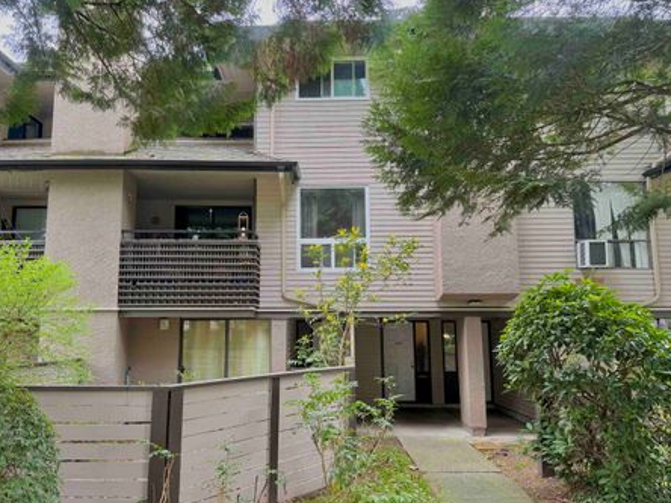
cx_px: 313
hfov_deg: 65.3
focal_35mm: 27
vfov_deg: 51.3
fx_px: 523
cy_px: 262
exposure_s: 1/121
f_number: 1.78
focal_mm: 6.76
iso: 80
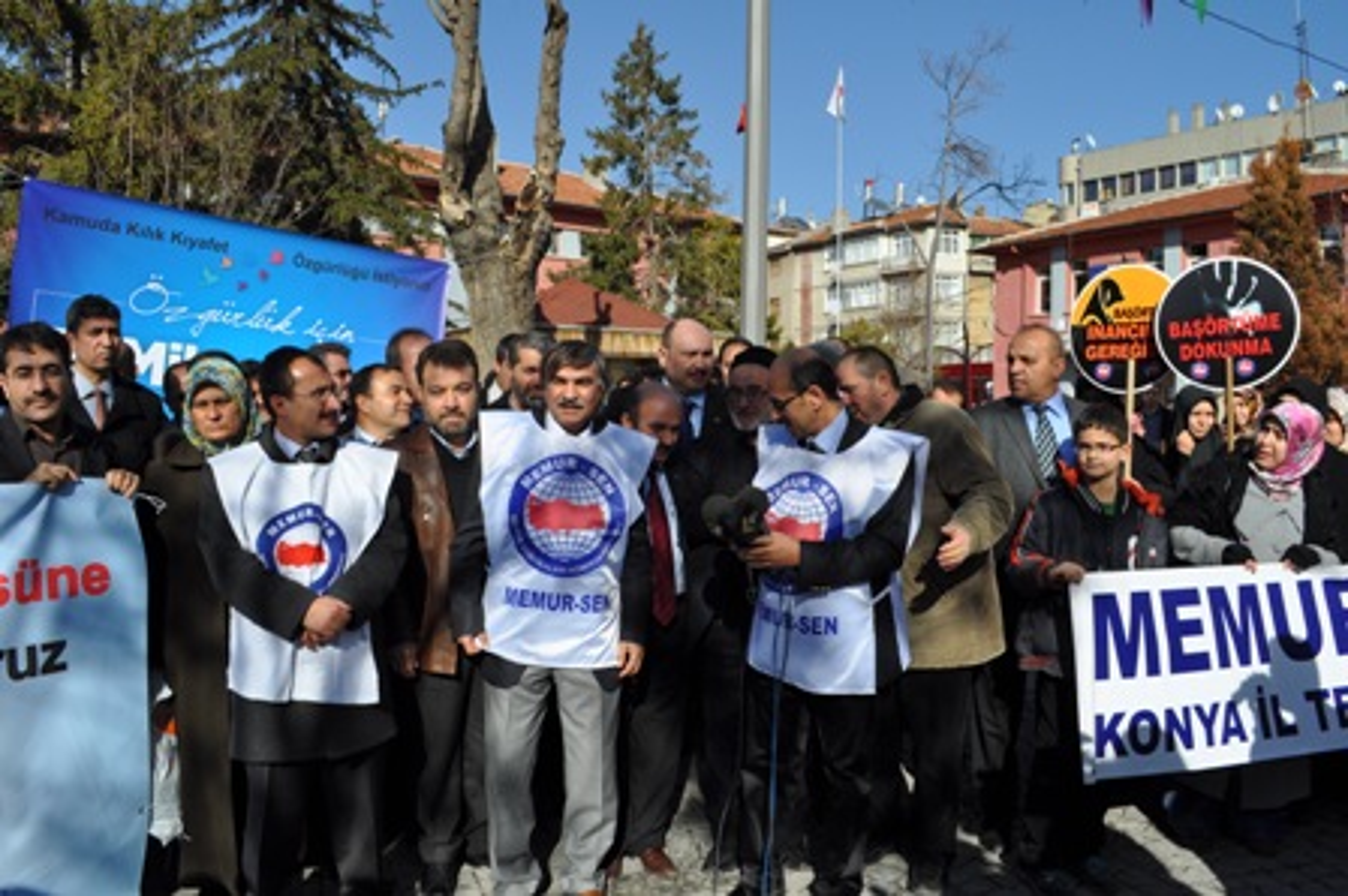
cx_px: 674
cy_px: 448
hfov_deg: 67.4
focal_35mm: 27
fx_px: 1010
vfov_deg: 47.9
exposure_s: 1/400
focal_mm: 18
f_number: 10
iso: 200
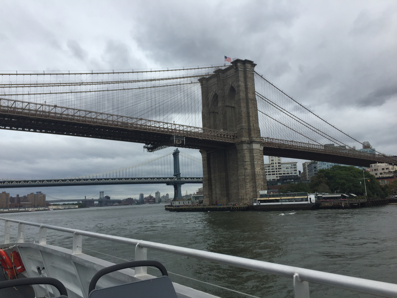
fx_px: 333
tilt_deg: +9.1
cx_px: 198
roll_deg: +3.3
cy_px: 149
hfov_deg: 61.7
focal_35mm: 29
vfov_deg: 48.2
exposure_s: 1/2326
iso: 32
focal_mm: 4.15
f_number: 2.2
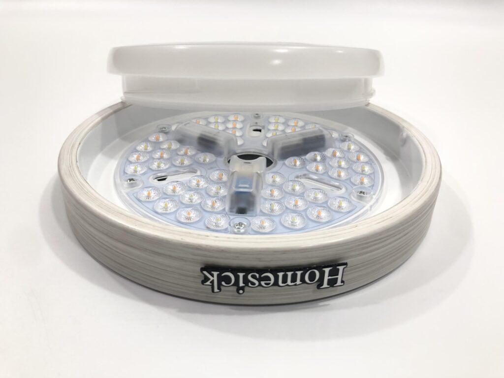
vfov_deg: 49.7
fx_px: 408
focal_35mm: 28
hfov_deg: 63.4
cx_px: 252
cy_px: 189
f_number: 1.8
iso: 25
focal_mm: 3.99
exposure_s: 1/30
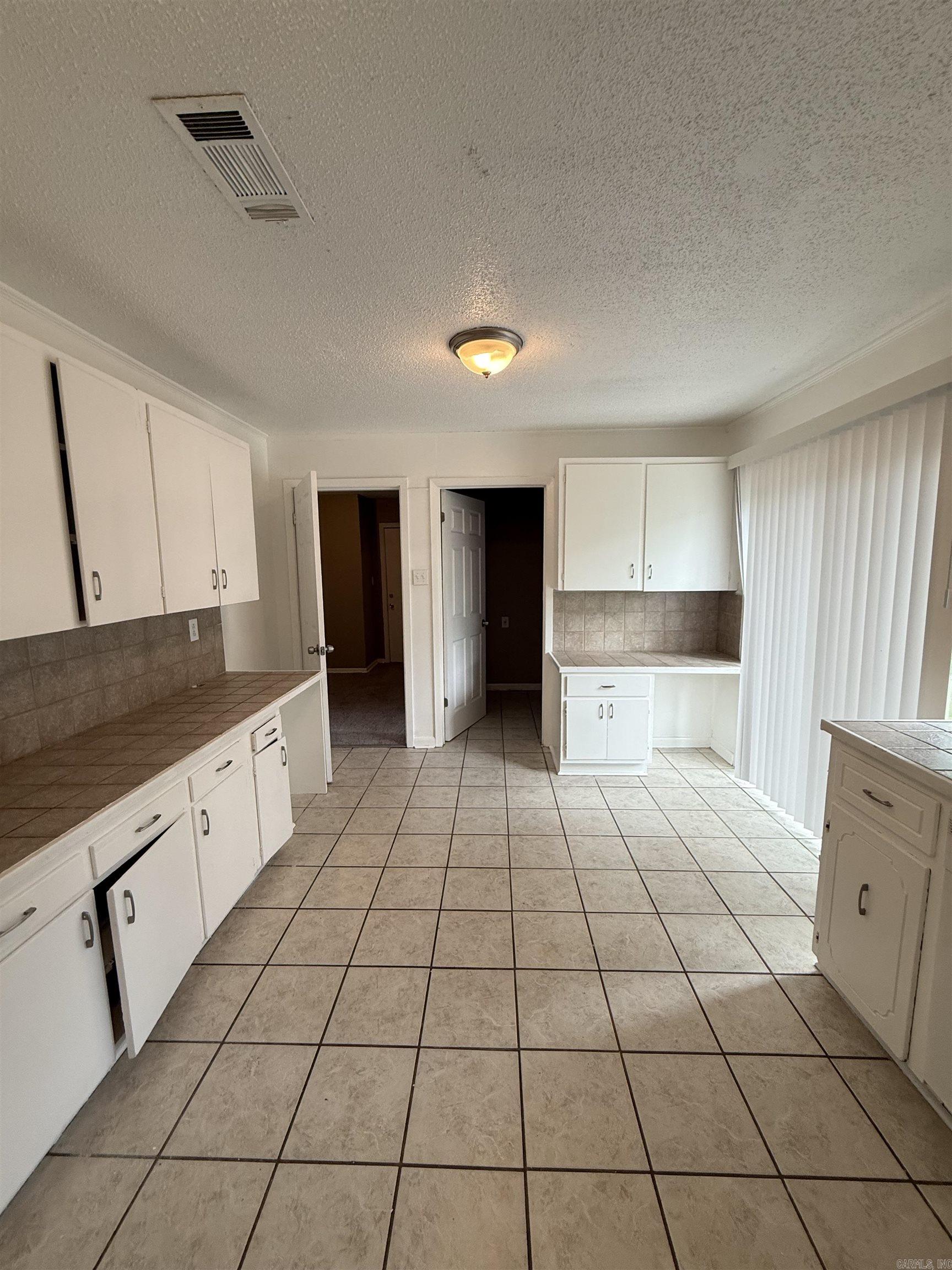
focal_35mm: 14
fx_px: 513
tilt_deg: -6.3
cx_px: 476
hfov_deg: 85.7
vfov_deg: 102.1
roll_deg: +1.9
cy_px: 635
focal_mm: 2.22
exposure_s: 1/120
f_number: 2.2
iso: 160
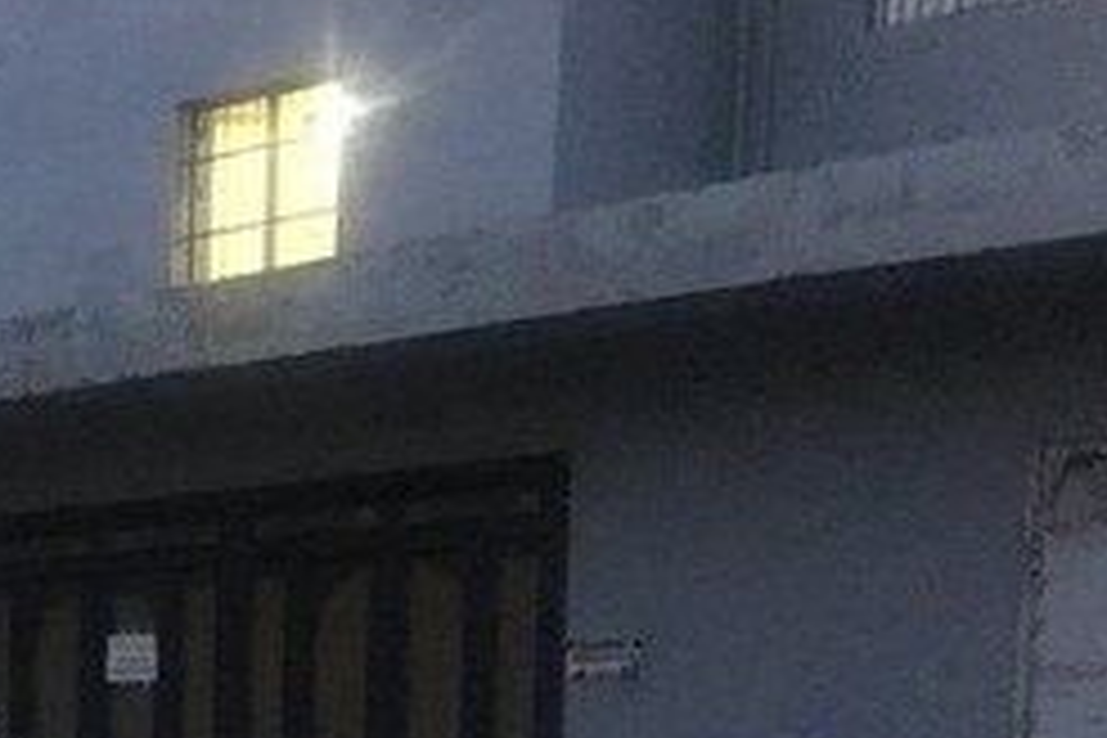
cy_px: 1060
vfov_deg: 15.7
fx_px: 2491
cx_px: -342
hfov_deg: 22.4
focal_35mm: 81
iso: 400
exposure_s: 1/17
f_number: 2.2
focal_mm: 4.15
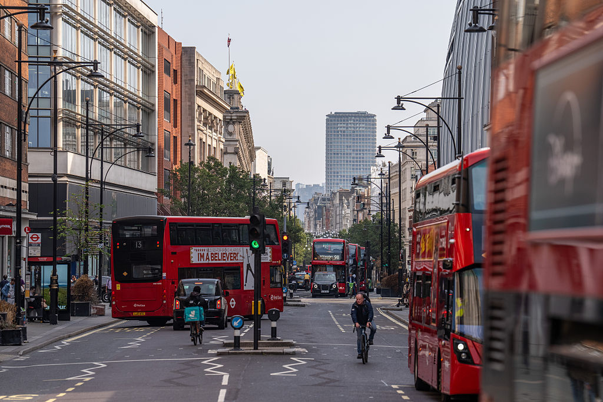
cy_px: 201
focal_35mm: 140
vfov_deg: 9.8
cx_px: 302
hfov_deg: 14.7
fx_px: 2345
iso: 400
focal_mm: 140
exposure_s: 1/1600
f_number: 4
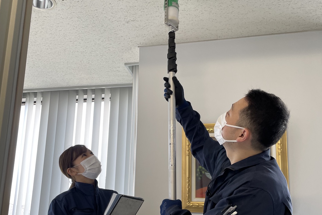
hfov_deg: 51.9
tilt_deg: +14.0
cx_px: 164
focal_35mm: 37
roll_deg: -1.9
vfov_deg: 35.5
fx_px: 331
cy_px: 148
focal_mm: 4.2
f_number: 1.6
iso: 64
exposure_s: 1/100
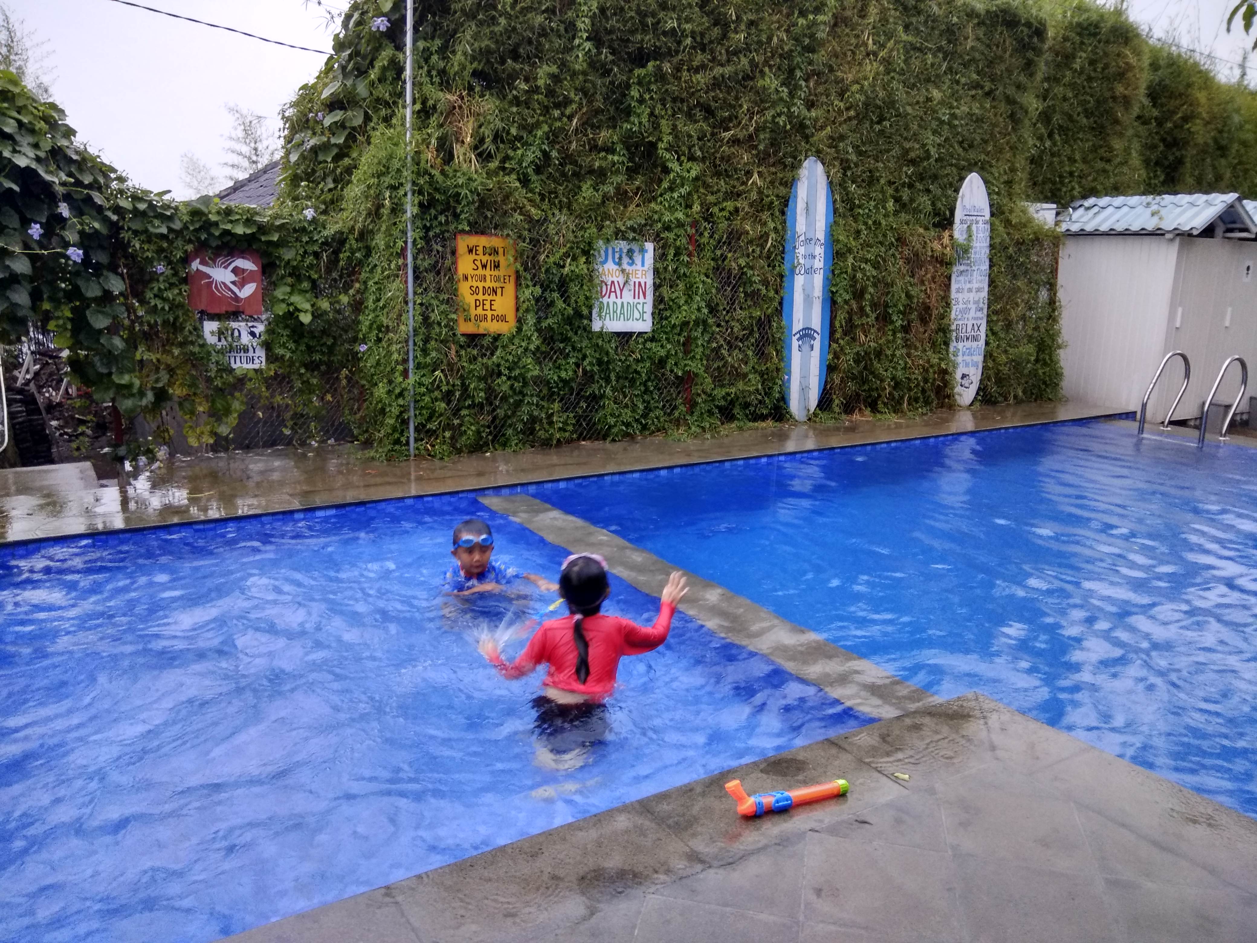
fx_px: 763
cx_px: 628
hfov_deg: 79.0
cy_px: 472
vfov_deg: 63.4
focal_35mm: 21
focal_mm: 3.57
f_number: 2
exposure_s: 1/25
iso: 400
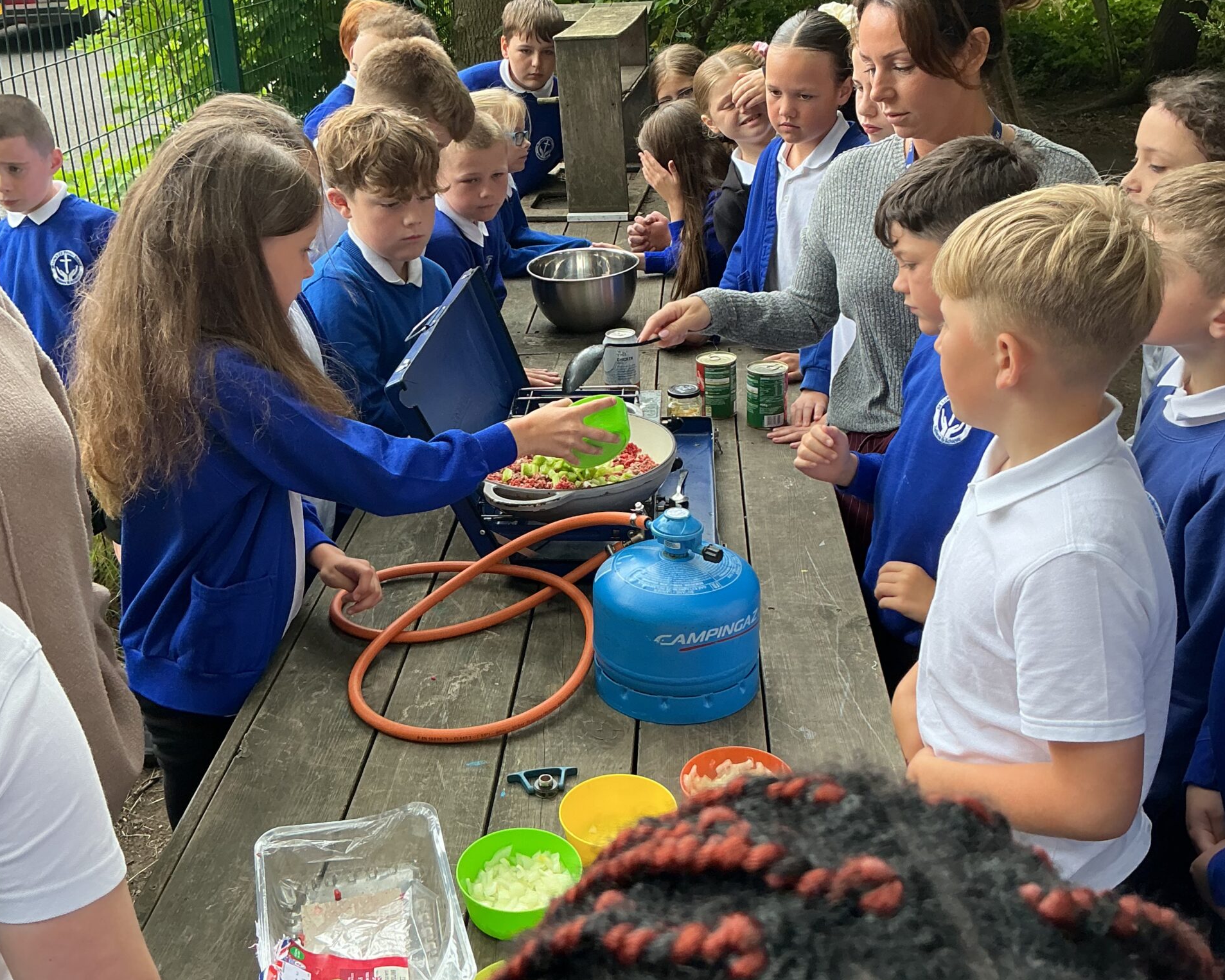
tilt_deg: -24.1
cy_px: 441
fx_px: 1378
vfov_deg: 39.1
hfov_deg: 47.9
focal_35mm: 38
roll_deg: +0.2
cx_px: 613
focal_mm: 3
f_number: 1.8
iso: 40
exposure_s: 1/120
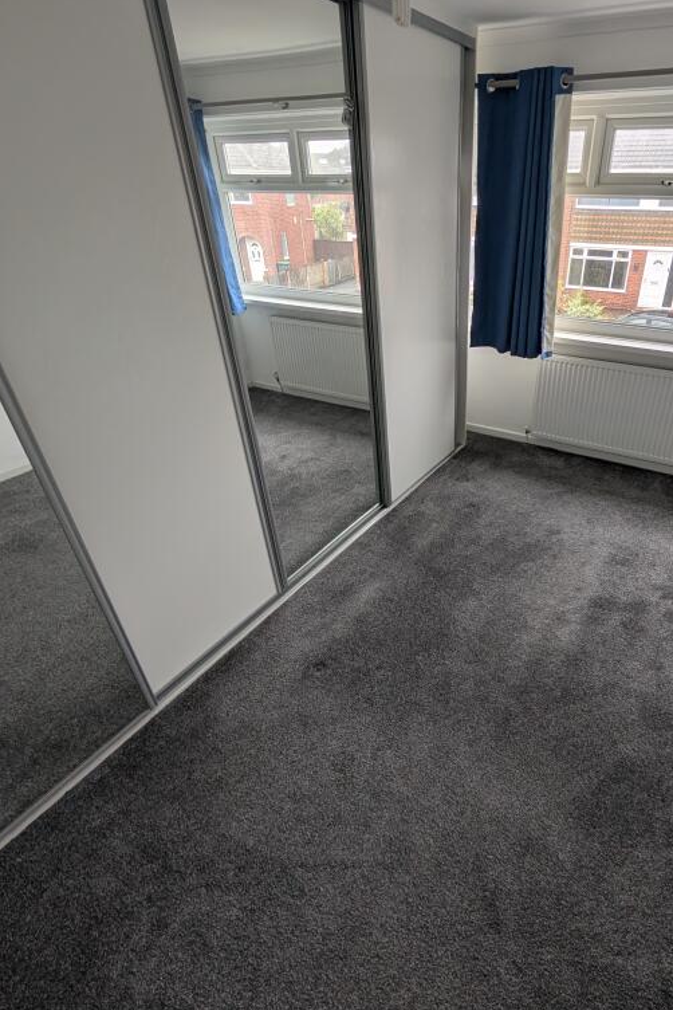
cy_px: 512
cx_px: 440
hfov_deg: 68.8
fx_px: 477
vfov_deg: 93.3
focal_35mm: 17
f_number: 1.7
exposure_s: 1/66.5
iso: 53
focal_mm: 2.02
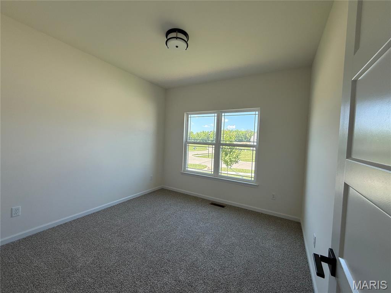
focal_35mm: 14
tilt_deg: -2.5
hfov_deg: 102.1
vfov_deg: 85.7
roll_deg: -2.5
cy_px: 146
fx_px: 158
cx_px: 196
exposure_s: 1/224
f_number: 2.2
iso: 64
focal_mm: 2.22
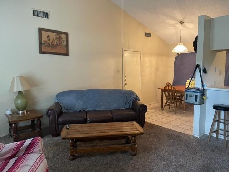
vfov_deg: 53.1
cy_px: 86
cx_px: 114
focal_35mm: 26
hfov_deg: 67.3
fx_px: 172
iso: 320
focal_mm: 5.1
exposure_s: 1/60
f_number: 1.6
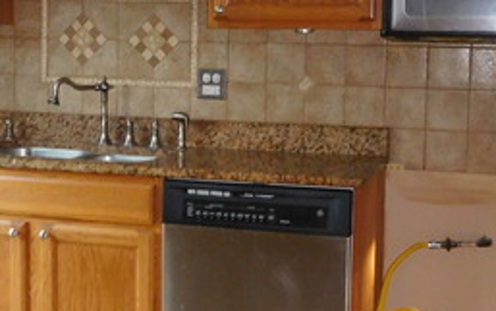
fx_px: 893
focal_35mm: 66
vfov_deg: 19.7
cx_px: 278
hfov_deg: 31.0
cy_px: 135
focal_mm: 4.5
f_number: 3.4
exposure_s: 1/30
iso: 450
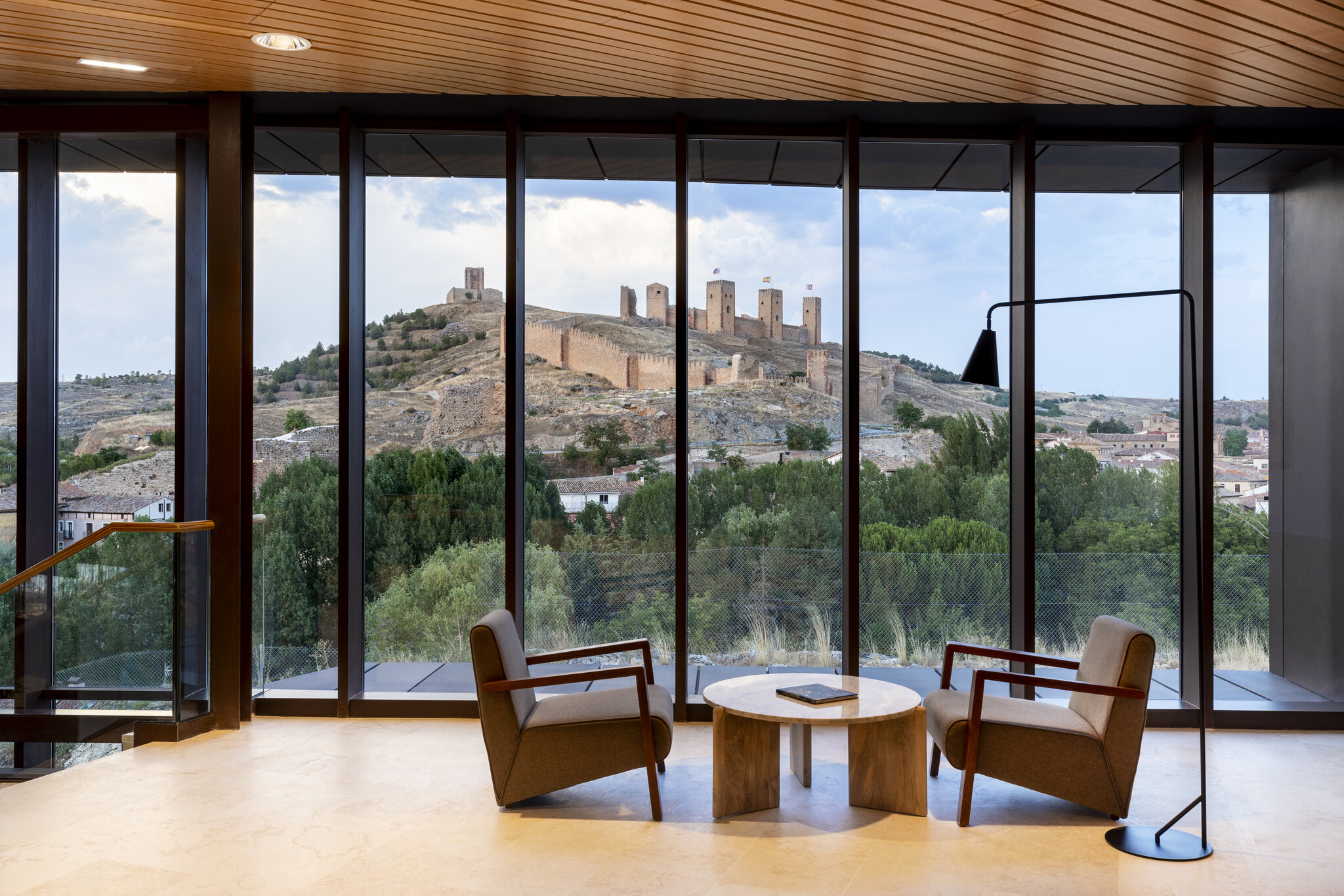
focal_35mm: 31
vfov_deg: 42.3
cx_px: 672
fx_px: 1157
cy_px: 448
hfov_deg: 60.3
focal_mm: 31
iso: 100
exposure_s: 1/6
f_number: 9
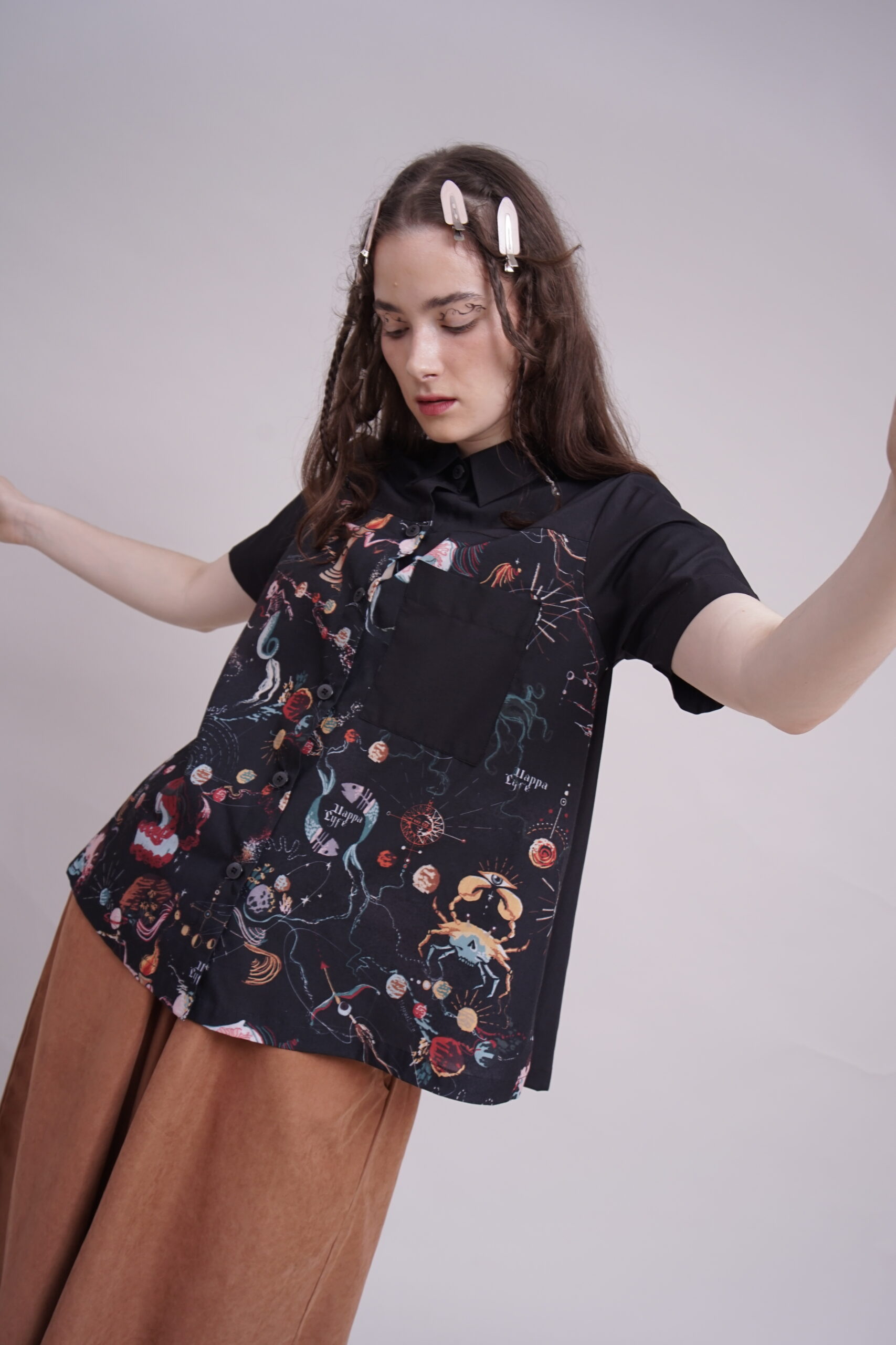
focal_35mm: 35
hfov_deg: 37.9
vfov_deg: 54.4
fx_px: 1306
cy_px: 672
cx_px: 448
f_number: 6.3
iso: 400
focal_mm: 35
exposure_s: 1/100
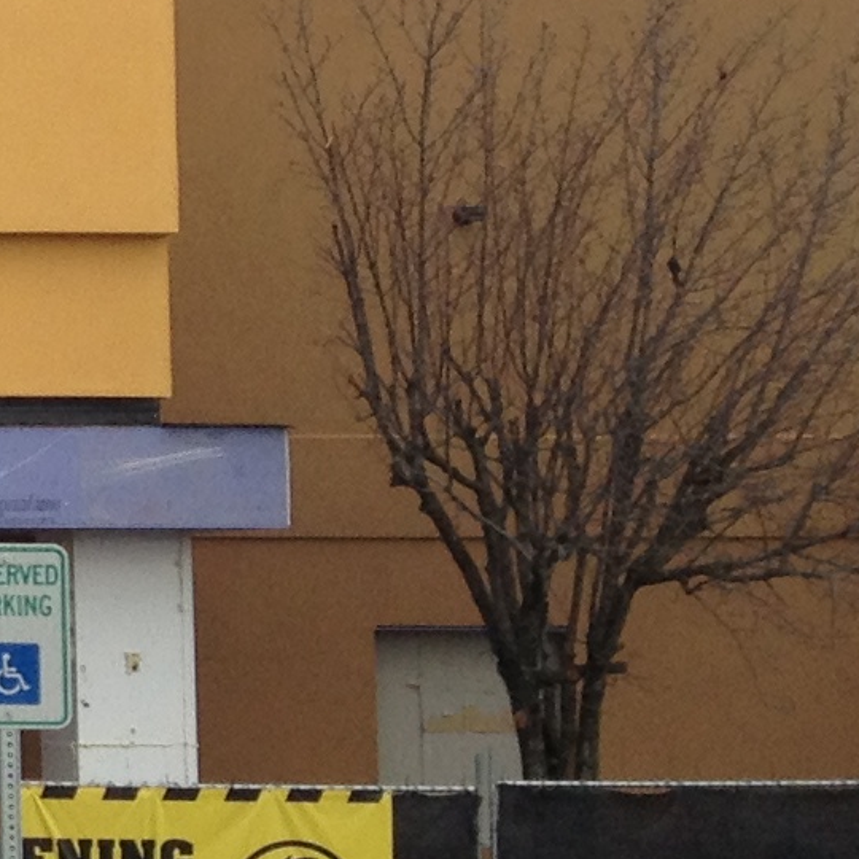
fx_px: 5250
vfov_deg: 9.3
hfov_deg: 8.3
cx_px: -1403
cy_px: 167
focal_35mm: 187
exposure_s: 1/442
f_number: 2.4
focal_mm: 4.28
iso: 50
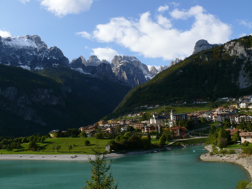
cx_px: 126
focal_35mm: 35
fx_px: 255
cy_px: 94
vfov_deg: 40.7
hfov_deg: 52.6
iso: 100
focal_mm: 7.4
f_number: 6.3
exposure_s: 1/500
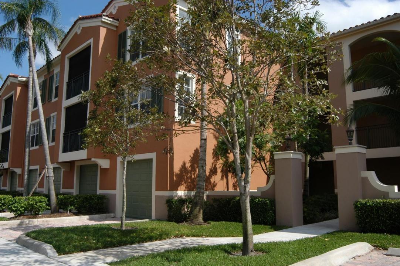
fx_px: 350
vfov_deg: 41.7
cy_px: 133
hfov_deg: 59.5
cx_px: 200
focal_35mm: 32
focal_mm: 21
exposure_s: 1/320
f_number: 9
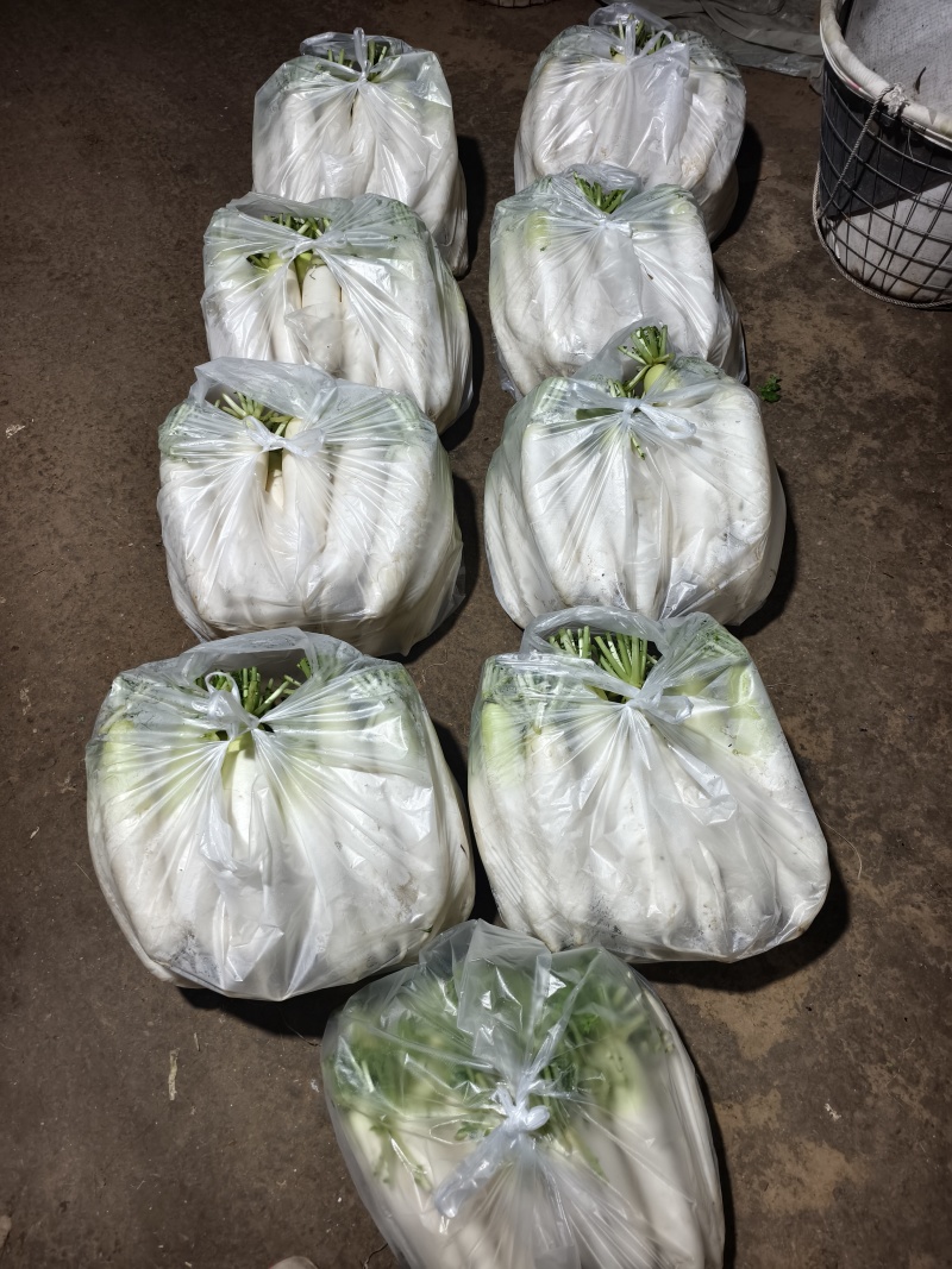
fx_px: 844
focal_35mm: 23
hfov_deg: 58.9
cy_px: 634
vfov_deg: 73.9
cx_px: 476
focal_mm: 5.6
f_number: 1.57
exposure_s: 1/50
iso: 961
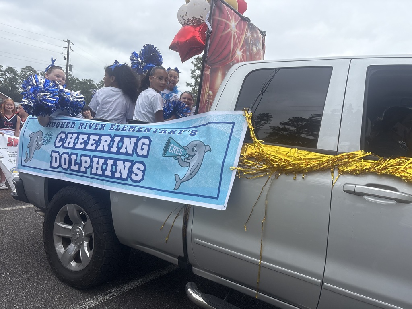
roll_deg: -6.8
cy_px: 154
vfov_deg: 53.1
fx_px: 309
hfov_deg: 67.3
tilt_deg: -1.6
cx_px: 206
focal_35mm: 26
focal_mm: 5.96
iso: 50
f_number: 1.6
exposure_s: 1/1099
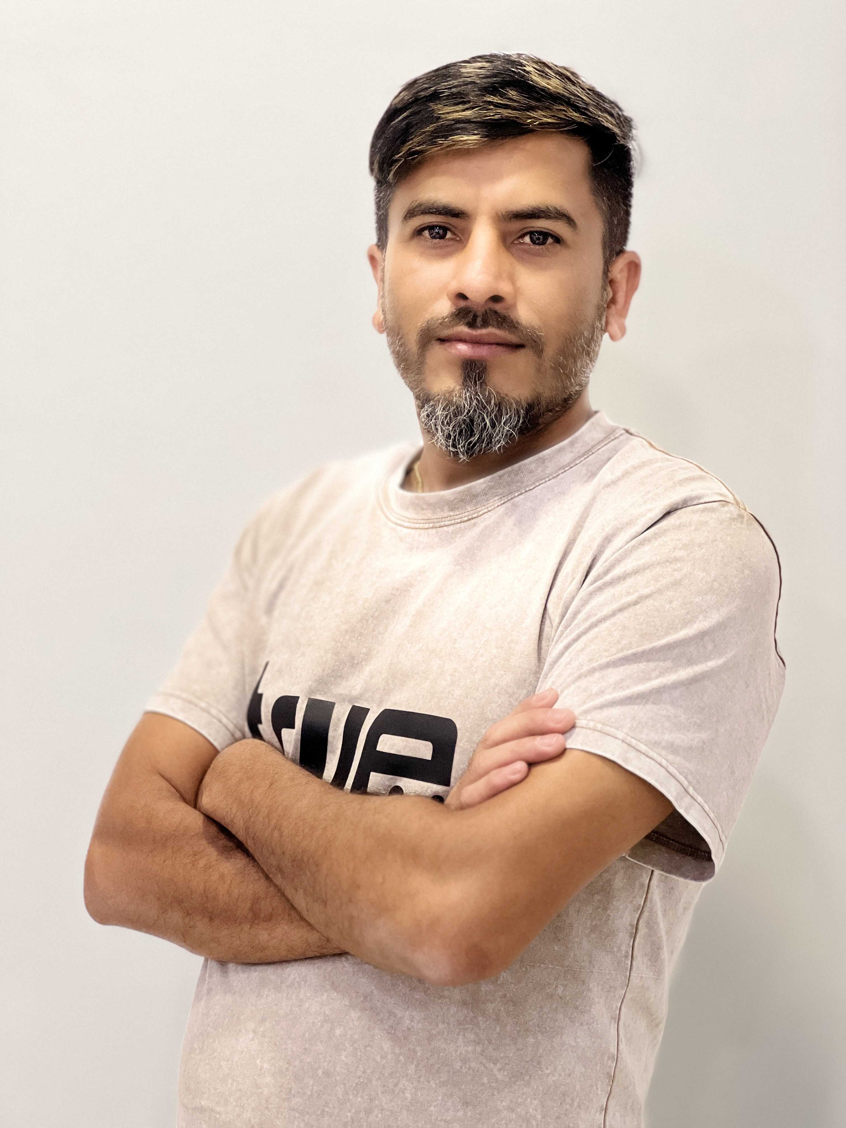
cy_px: 564
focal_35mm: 77
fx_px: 2509
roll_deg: -2.1
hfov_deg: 19.1
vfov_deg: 25.3
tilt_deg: -3.5
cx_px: 423
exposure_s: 1/25
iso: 320
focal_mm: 9
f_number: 2.8
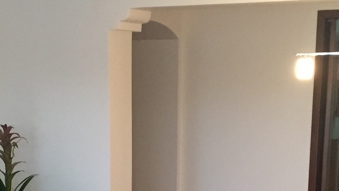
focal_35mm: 97
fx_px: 872
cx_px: 131
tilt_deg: -14.2
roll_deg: -0.9
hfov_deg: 22.0
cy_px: 328
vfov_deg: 11.7
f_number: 2.2
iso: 200
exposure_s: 1/30
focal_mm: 4.15
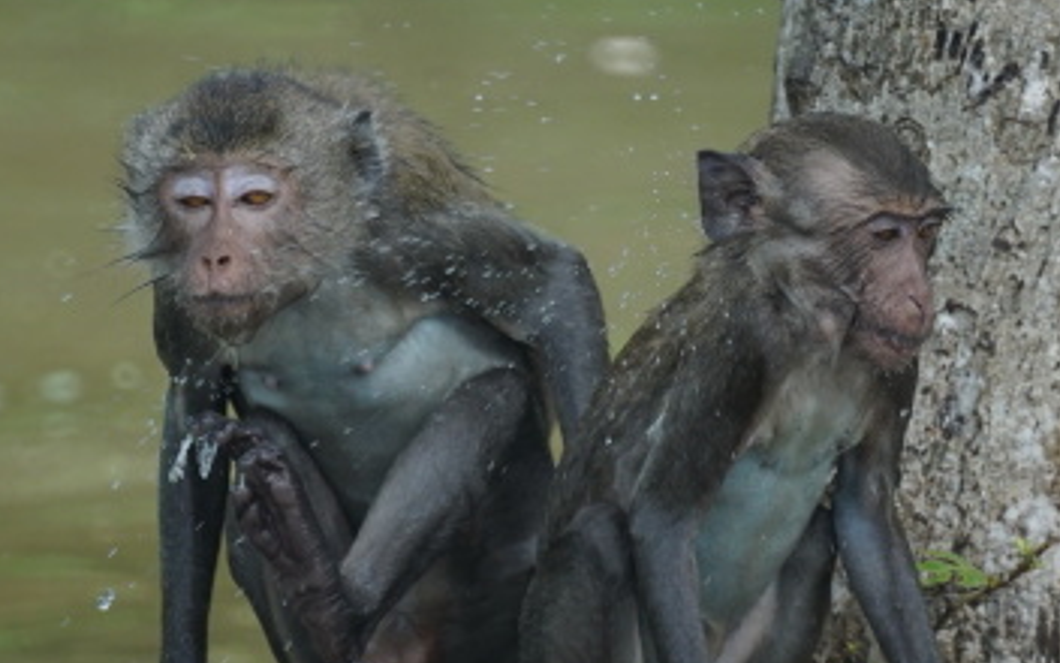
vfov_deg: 1.0
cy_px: 321
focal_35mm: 1360
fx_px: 39288
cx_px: 464
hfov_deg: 1.5
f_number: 8
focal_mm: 500
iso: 1000
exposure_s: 1/500
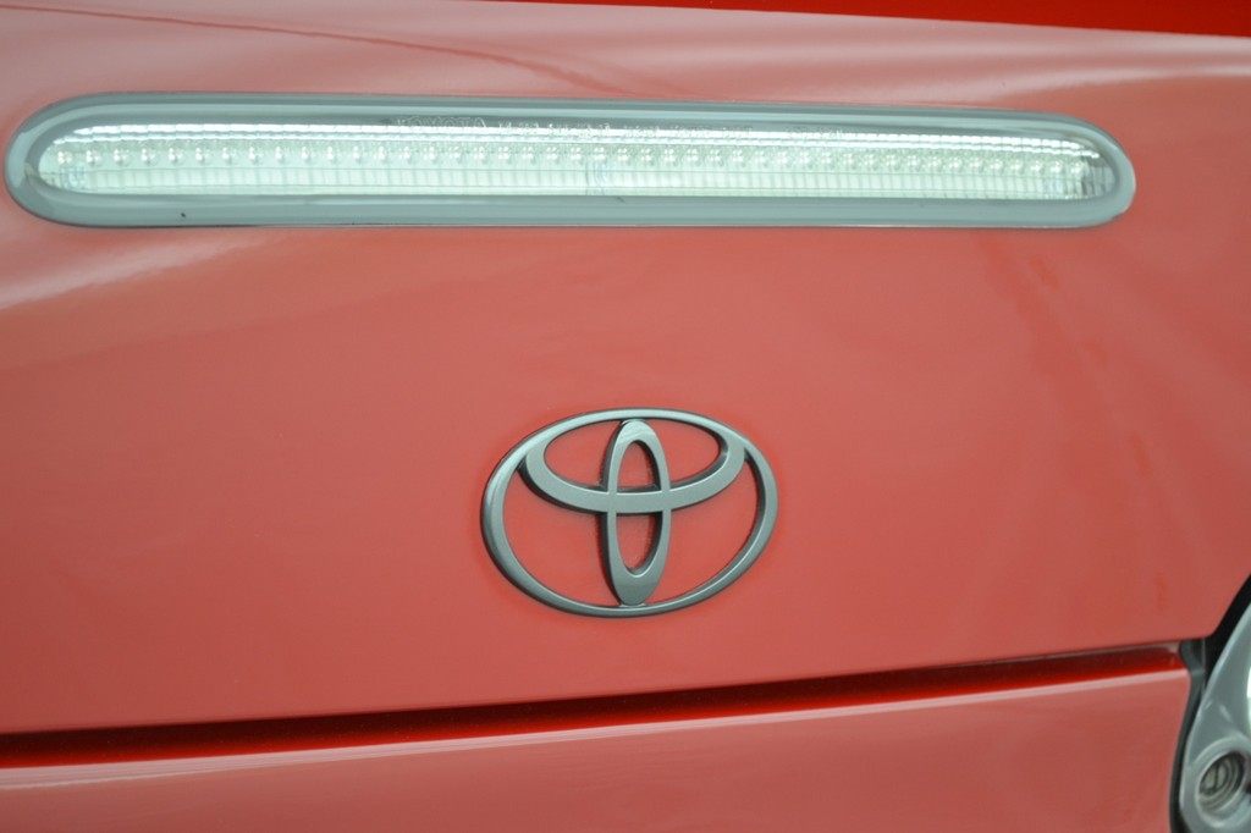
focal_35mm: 78
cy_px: 416
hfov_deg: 26.0
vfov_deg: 17.5
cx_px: 626
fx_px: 2709
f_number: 5.6
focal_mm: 52
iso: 400
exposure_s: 1/20
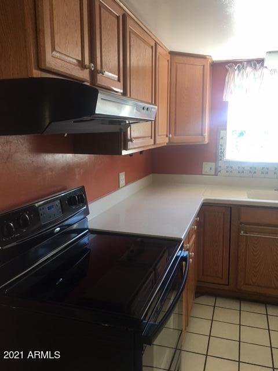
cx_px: 139
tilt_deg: -9.3
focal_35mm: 29
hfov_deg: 48.2
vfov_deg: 61.7
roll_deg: +0.1
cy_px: 186
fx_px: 311
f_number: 2.2
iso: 40
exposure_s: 1/30
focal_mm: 4.15
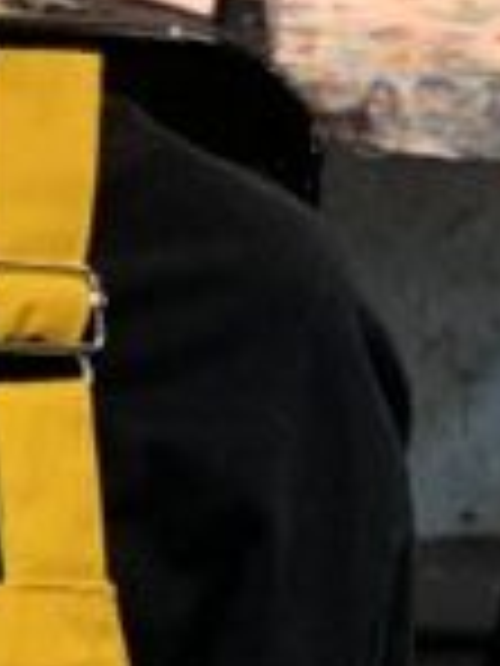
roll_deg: -1.2
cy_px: 495
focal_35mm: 176
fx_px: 3390
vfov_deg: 11.2
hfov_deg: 8.3
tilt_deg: -15.7
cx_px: -248
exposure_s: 1/100
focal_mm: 4.25
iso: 64
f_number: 1.8
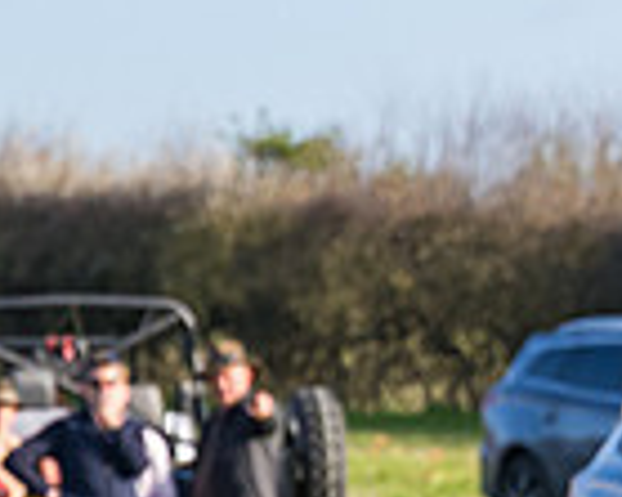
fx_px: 16575
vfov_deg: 1.7
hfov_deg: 2.1
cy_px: 891
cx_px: -436
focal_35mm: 901
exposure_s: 1/1600
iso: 400
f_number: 4
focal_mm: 115
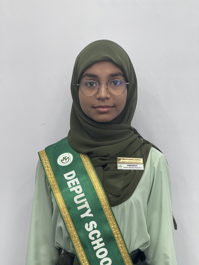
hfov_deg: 19.1
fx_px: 590
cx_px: 100
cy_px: 132
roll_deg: -0.3
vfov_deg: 25.3
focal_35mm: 77
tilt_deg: -4.2
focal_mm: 9
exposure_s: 1/60
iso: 400
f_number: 2.8
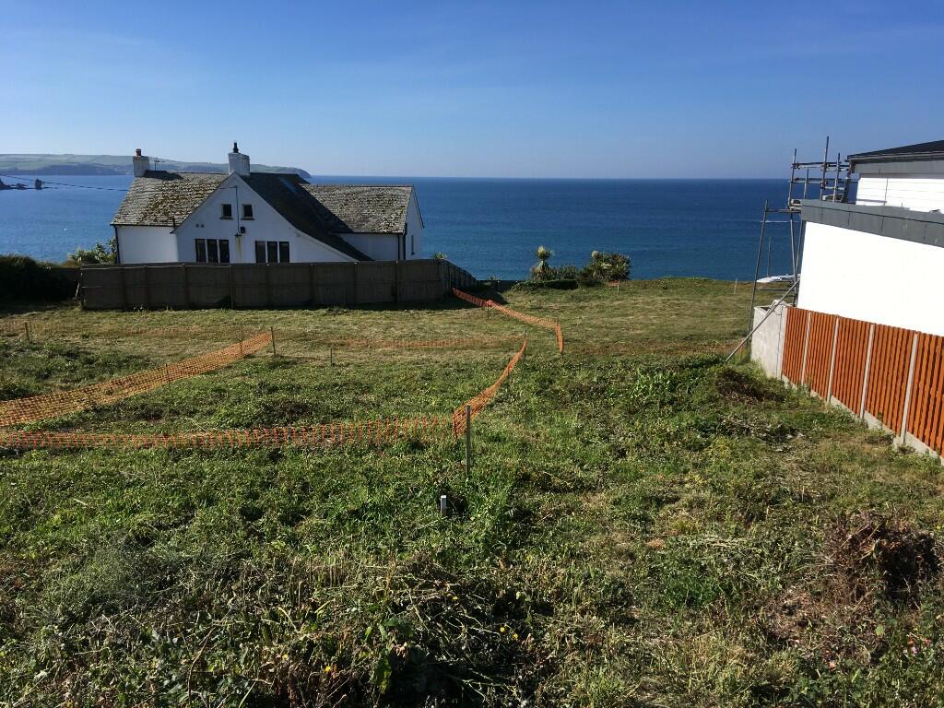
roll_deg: -0.1
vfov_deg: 48.2
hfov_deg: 61.7
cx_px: 472
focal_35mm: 29
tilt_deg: -13.8
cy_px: 354
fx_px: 791
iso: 25
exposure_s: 1/1748
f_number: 2.2
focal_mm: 4.15
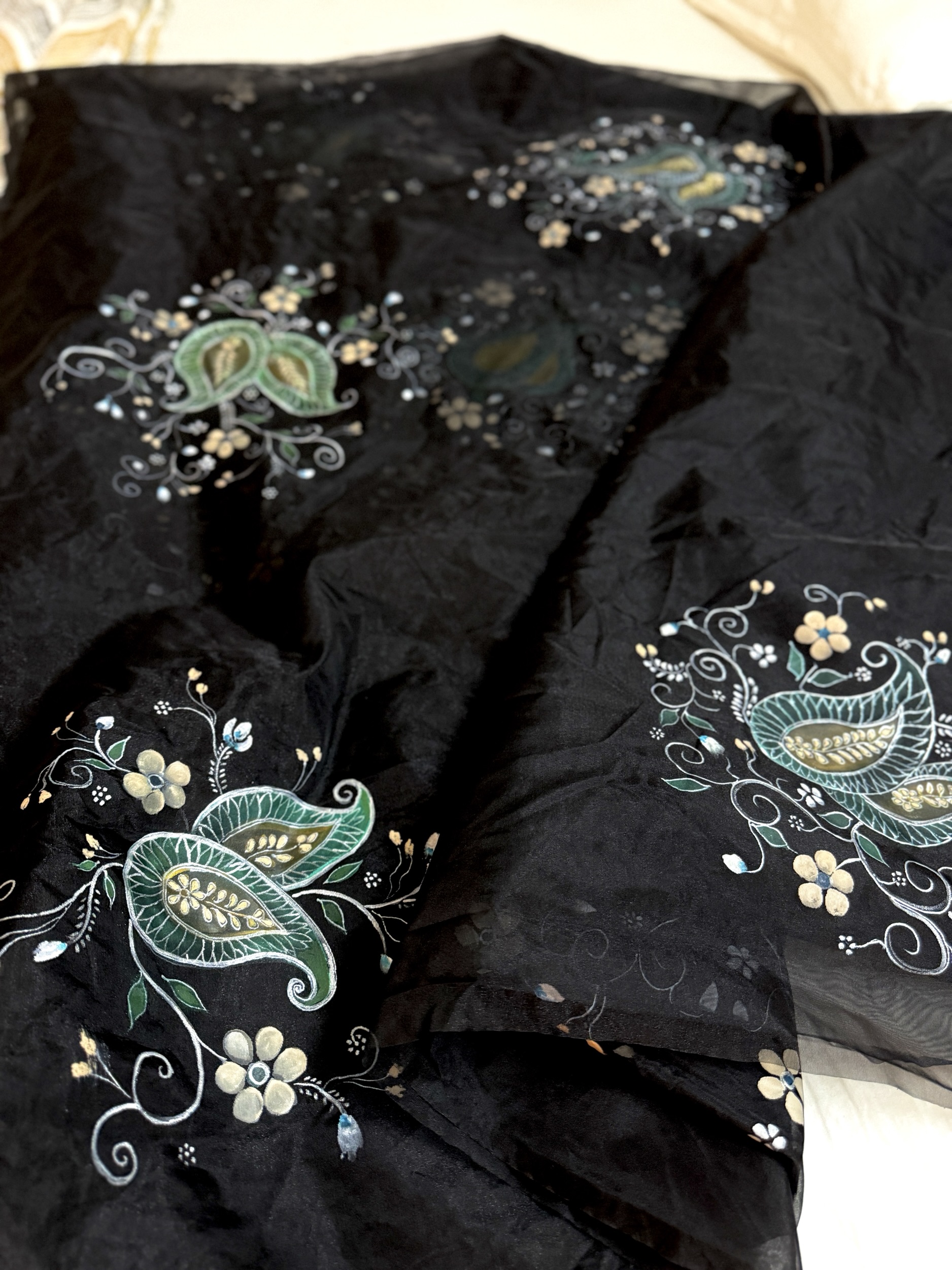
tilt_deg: -51.1
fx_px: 880
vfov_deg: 71.6
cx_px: 476
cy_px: 635
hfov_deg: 56.8
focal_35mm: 24
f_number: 1.78
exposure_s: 1/33
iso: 640
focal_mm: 6.76
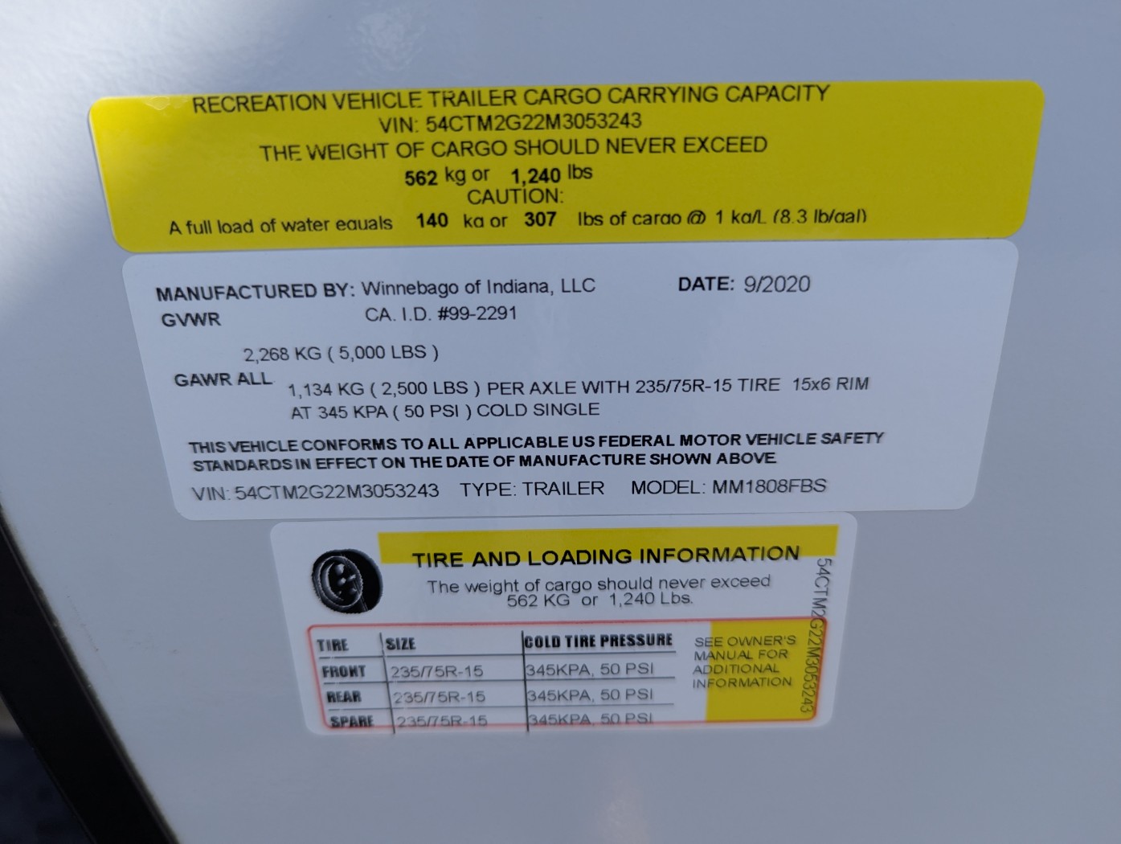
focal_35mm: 24
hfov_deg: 71.5
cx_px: 560
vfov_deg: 56.9
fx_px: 778
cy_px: 422
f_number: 1.85
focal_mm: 6.81
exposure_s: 1/625
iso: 31
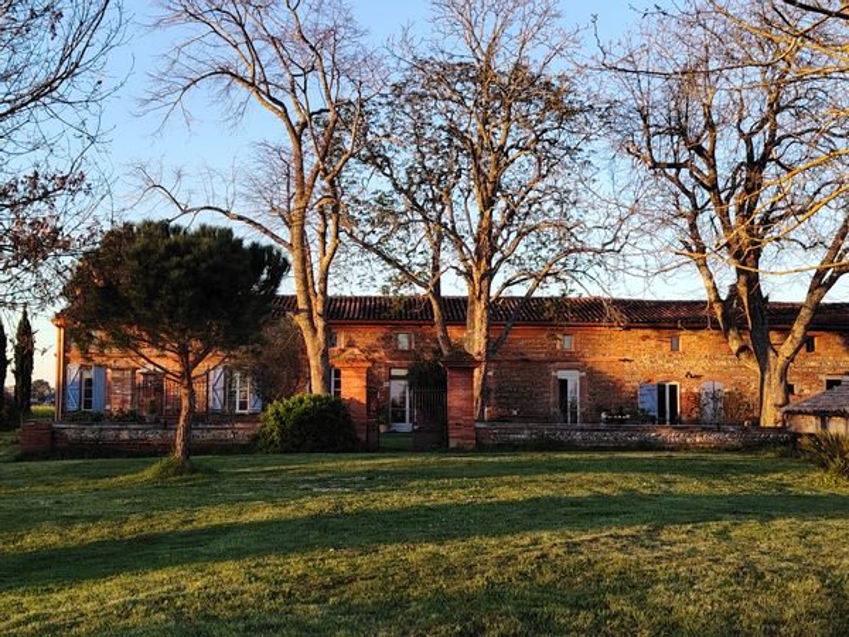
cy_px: 318
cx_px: 424
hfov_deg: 39.7
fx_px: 1177
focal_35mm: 48
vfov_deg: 30.3
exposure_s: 1/140
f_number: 1.75
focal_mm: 5.25
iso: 100
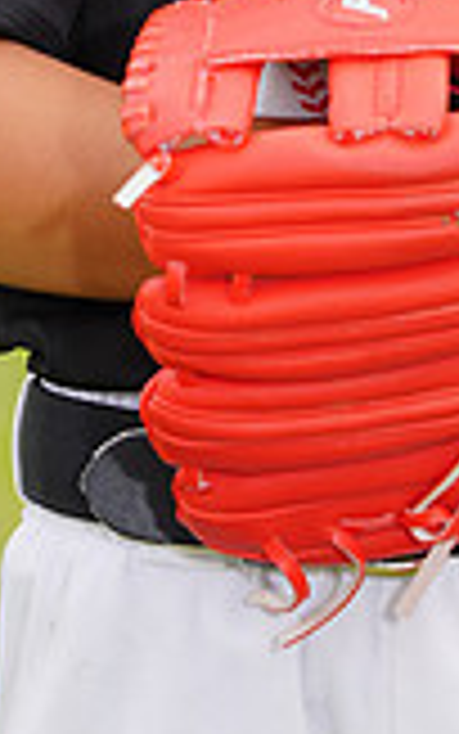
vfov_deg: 2.2
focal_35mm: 973
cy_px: -450
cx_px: 412
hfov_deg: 1.4
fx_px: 19457
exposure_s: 1/250
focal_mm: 268
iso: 100
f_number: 6.3
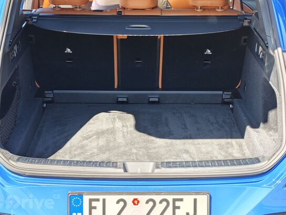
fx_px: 621
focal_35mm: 75
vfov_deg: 19.7
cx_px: 143
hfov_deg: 25.9
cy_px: 108
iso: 50
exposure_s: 1/138
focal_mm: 19.9
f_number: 2.39
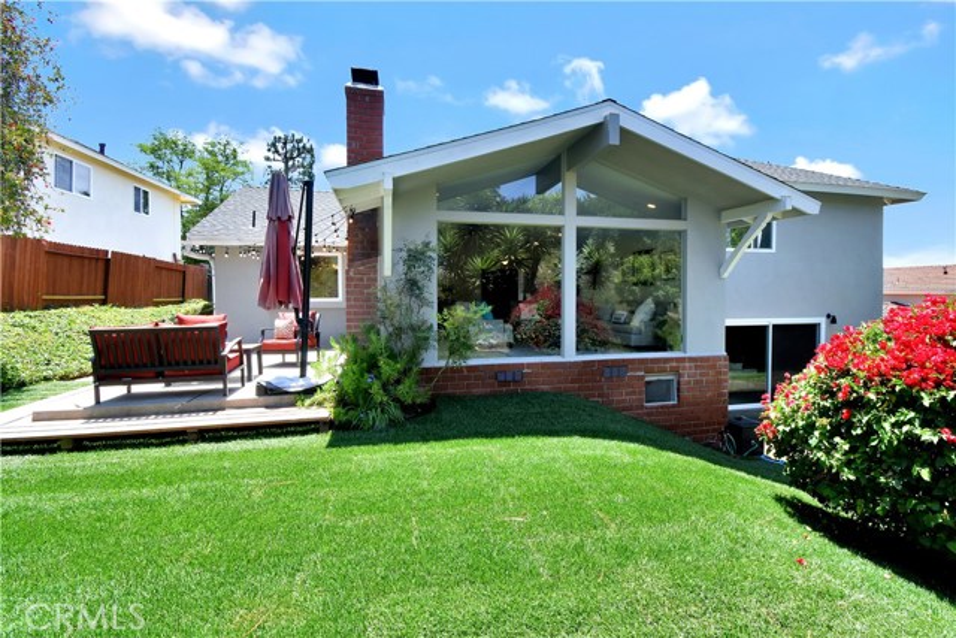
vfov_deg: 77.4
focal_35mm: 15
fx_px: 398
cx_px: 478
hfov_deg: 100.4
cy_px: 319
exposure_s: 1/100
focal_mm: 10
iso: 250
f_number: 14
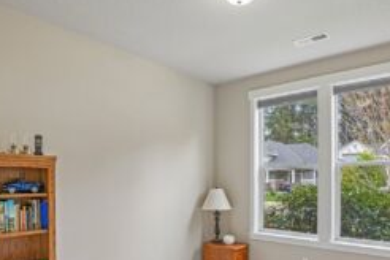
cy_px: 177
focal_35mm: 26
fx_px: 282
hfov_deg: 68.9
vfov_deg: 48.6
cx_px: 228
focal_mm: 16
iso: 400
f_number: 8
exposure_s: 1/20
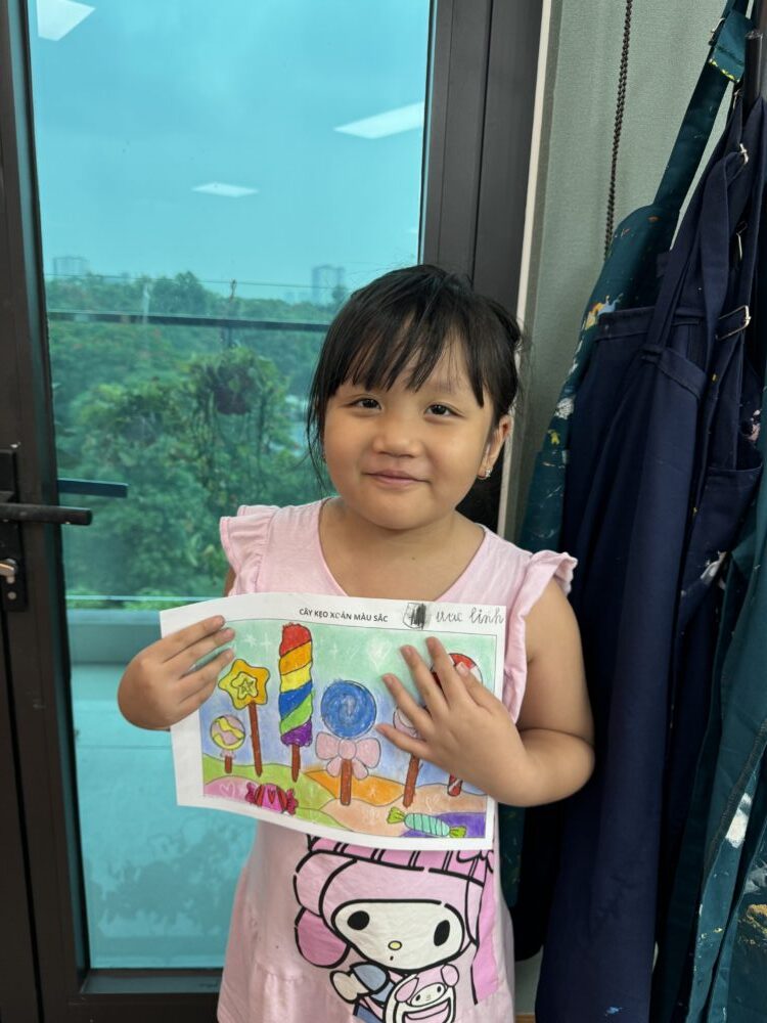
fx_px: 709
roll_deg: -2.9
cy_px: 512
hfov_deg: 56.8
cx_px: 384
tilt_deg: -12.7
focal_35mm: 24
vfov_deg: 71.6
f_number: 1.78
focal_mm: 6.76
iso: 125
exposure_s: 1/100
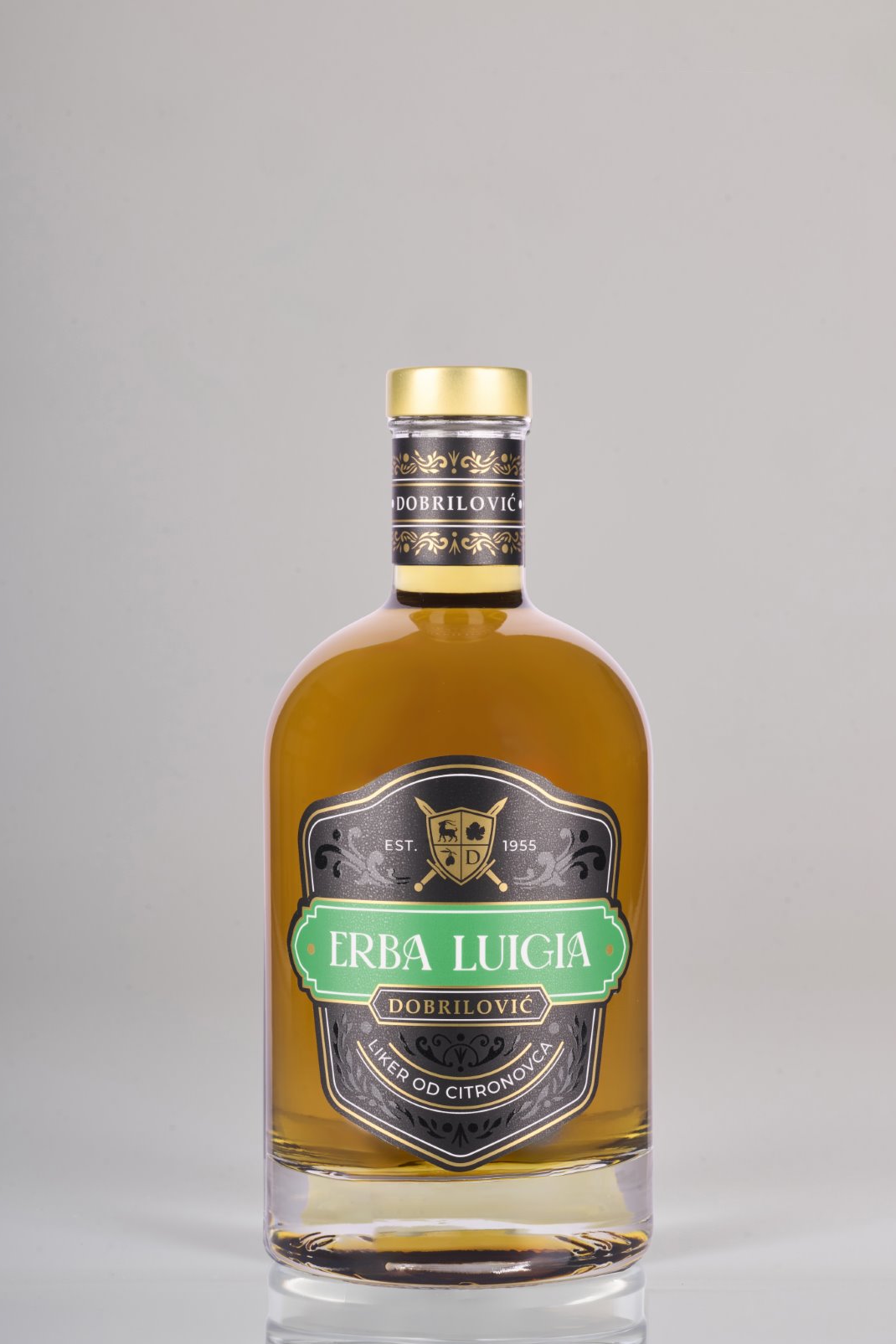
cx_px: 448
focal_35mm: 106
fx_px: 3957
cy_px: 677
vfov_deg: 19.3
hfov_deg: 12.9
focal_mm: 105
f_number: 16
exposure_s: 1/160
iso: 64
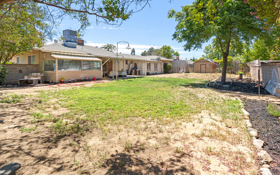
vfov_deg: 66.3
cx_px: 146
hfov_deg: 92.6
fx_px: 134
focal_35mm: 18
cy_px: 83
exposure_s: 1/60
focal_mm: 11
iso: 100
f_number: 8
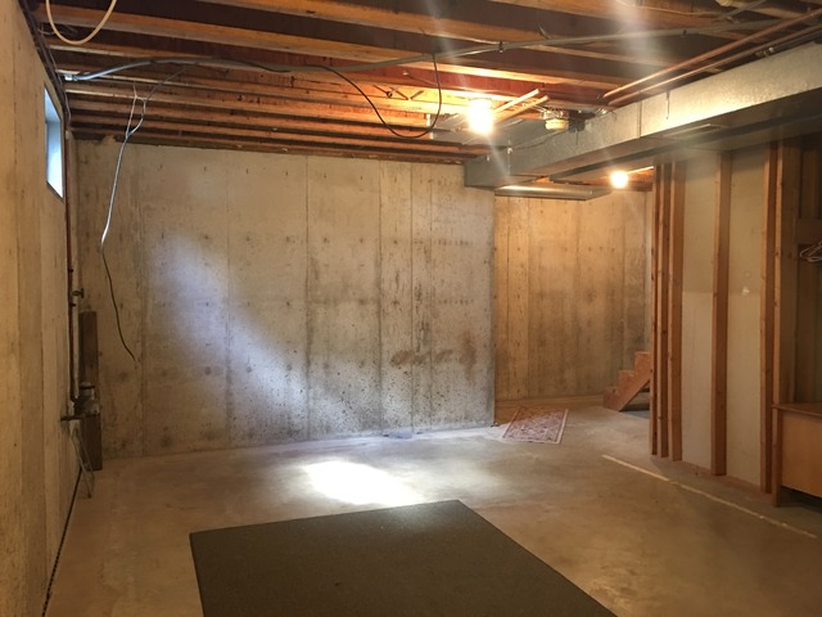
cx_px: 411
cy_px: 308
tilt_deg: -2.0
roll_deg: -0.8
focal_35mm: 29
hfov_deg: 61.7
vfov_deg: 48.2
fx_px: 689
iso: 64
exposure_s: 1/4
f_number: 2.2
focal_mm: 4.15
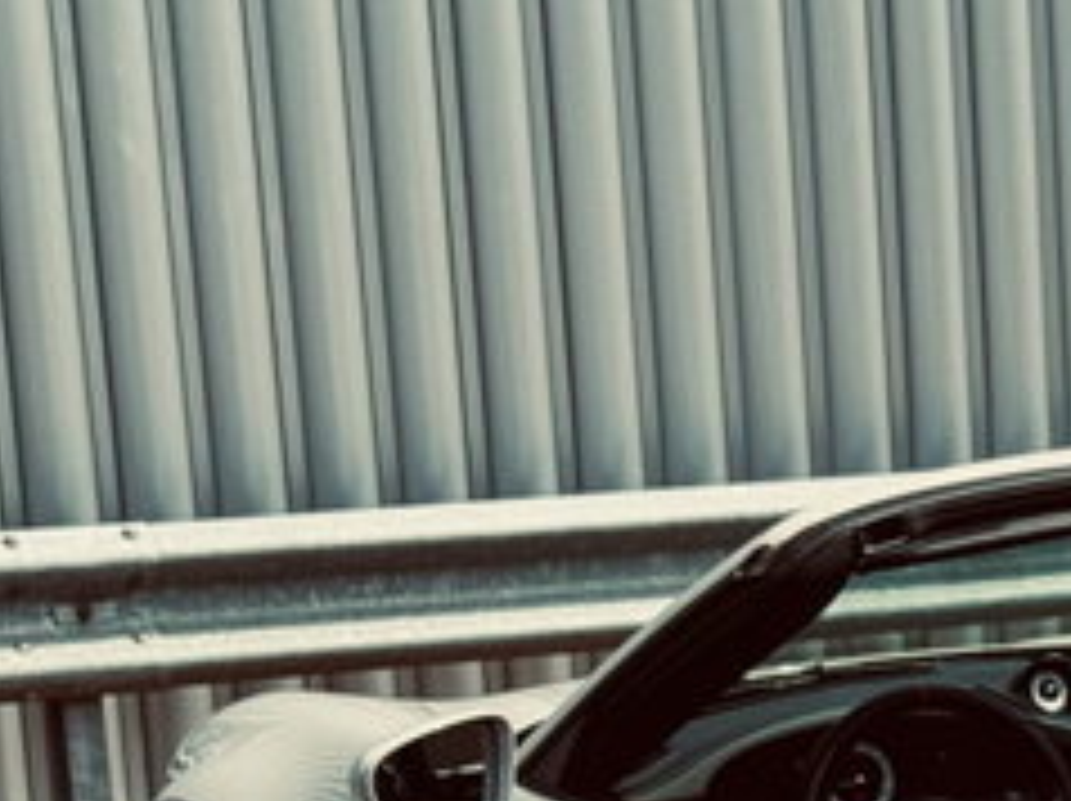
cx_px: 1557
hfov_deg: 12.2
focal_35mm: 155
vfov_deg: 9.2
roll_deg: +1.1
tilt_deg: -15.6
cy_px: 1292
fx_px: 4791
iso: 64
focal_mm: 6.76
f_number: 1.78
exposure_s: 1/2833
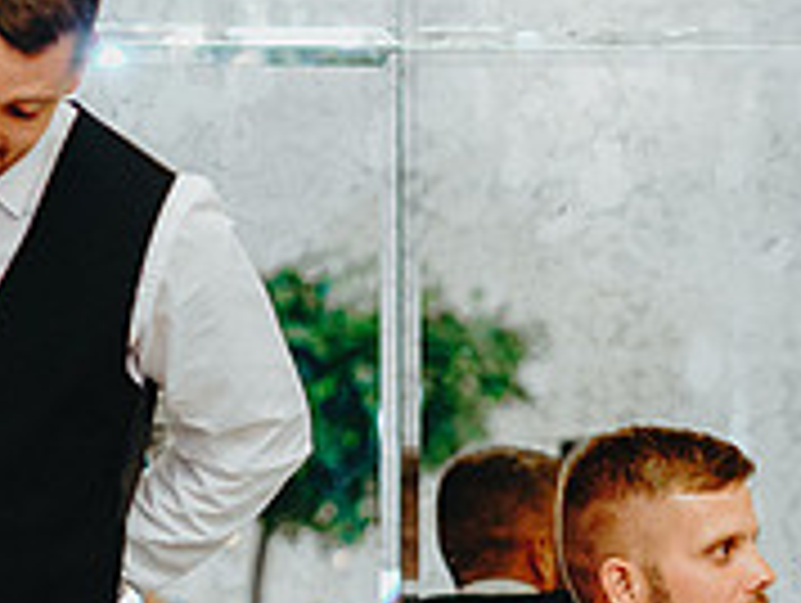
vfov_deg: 4.5
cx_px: 779
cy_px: 474
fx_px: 7716
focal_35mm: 333
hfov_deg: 5.9
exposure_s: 1/125
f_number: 2.8
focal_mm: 85
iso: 2000
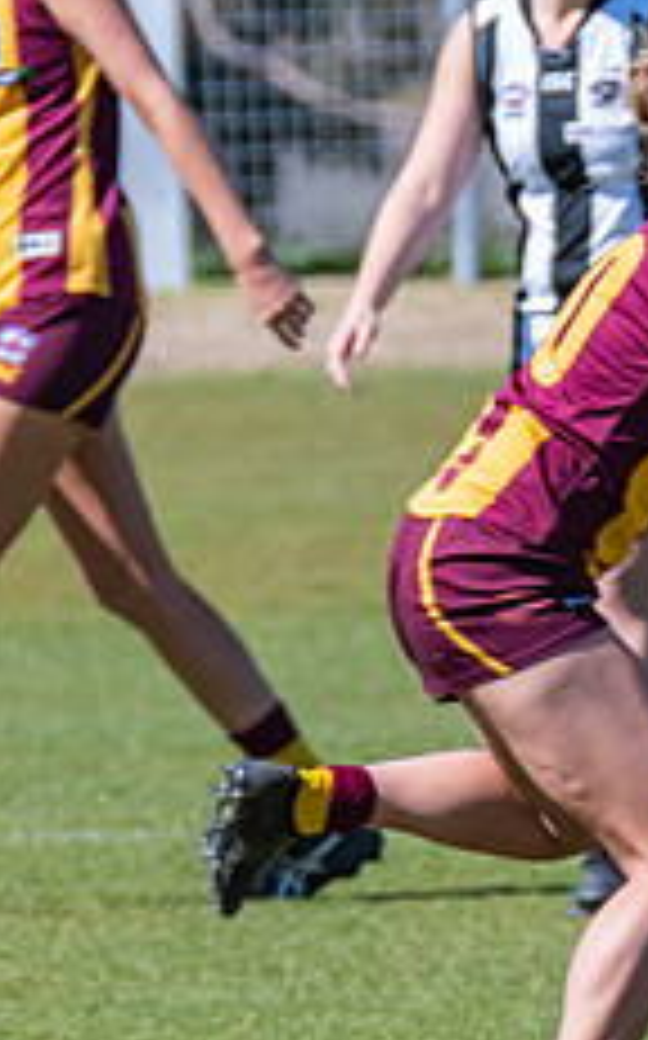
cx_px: 1371
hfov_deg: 0.6
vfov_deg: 0.9
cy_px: 519
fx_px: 63441
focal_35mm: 2241
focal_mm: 450
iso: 800
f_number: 8
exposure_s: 1/2500
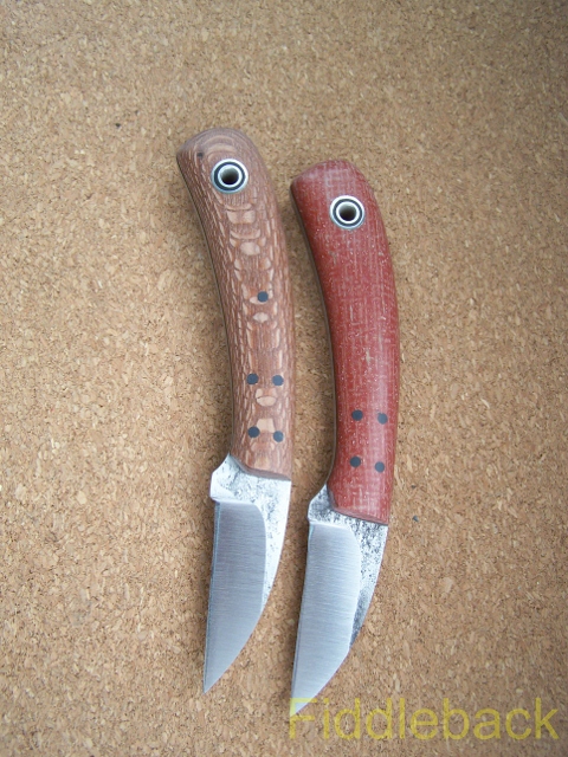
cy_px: 378
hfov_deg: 37.7
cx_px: 284
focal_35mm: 38
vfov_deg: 49.0
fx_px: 831
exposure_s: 1/250
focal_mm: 6.3
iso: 80
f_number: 2.8
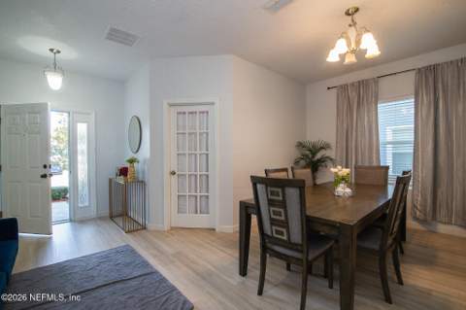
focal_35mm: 16
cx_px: 233
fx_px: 207
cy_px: 155
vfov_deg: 73.6
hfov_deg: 96.8
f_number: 8
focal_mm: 16
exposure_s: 1/8
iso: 200
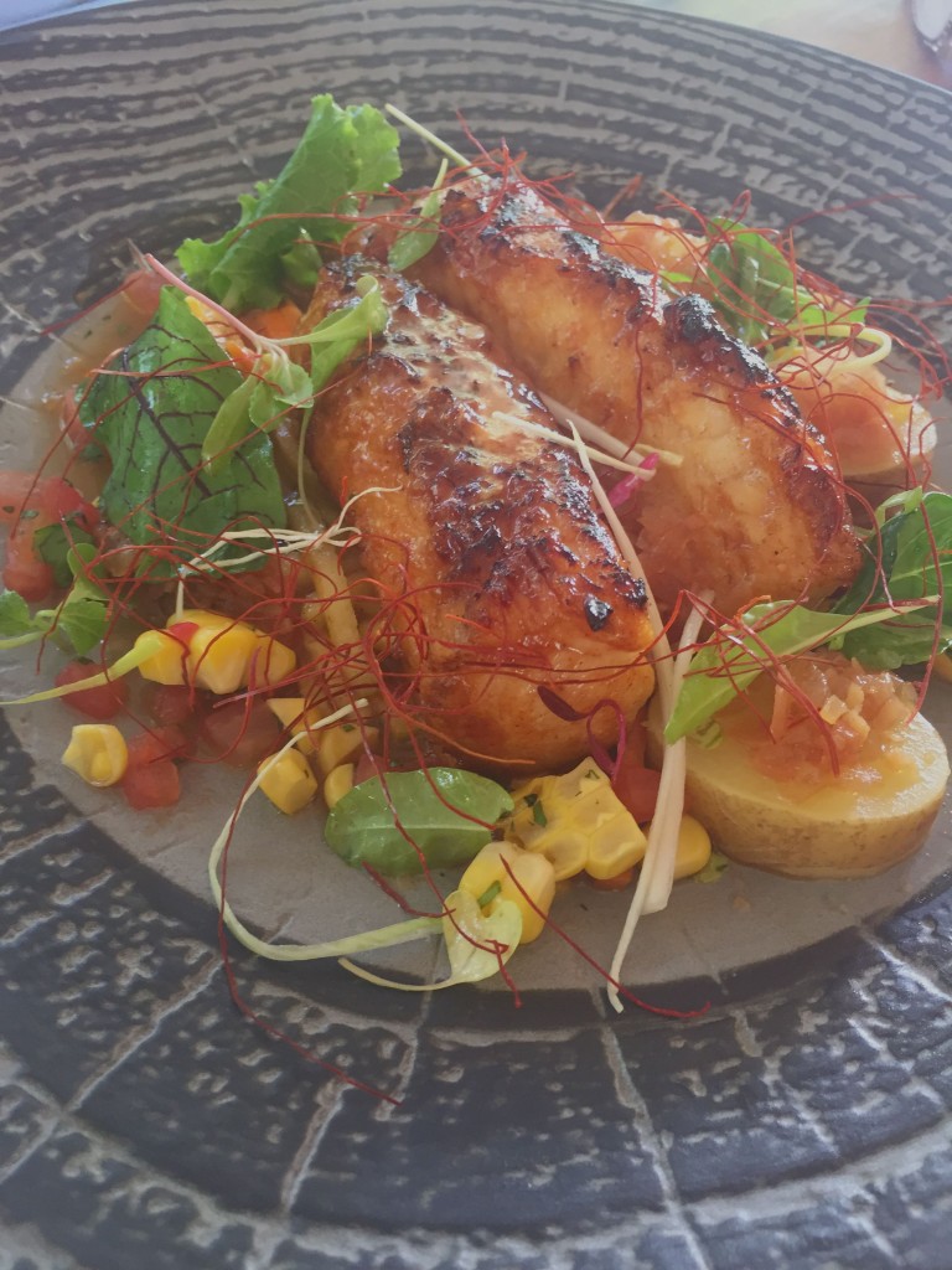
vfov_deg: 61.7
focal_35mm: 29
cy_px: 635
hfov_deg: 48.2
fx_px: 1063
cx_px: 476
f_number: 2.2
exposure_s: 1/33
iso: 80
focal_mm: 4.15
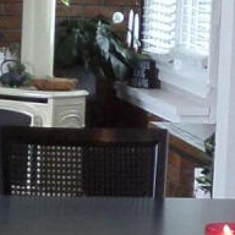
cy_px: 113
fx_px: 2266
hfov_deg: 5.9
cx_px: -35
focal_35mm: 295
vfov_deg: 5.9
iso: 120
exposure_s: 1/45
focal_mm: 5.3
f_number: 3.4
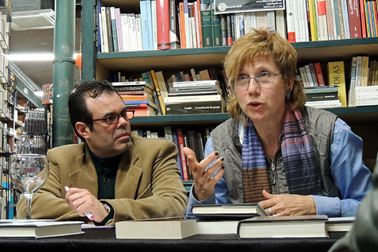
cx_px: 189
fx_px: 662
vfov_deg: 21.6
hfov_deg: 31.9
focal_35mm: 63
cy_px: 114
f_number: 3.7
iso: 720
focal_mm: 10.7
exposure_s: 1/15
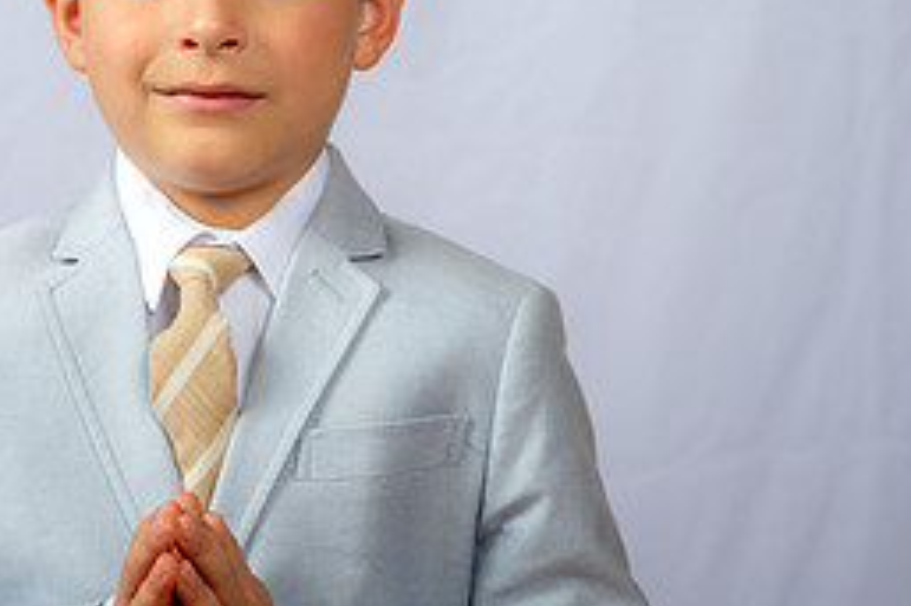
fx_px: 3768
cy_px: 298
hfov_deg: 13.7
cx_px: 223
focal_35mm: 149
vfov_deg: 9.2
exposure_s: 1/200
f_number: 6.3
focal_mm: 66
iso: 250
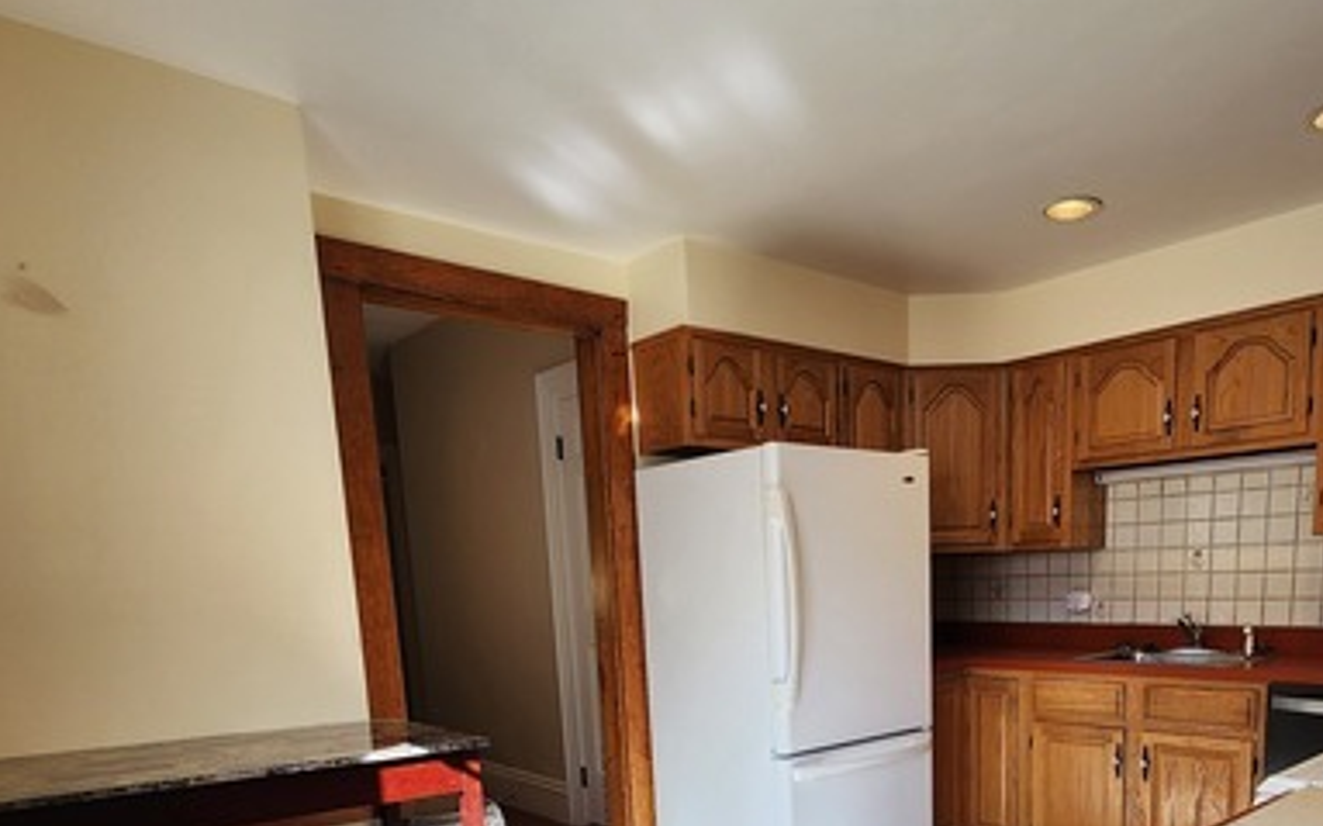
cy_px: 733
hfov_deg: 73.7
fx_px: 865
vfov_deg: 46.4
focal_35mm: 24
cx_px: 817
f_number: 2.2
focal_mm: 2.2
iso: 100
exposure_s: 1/120
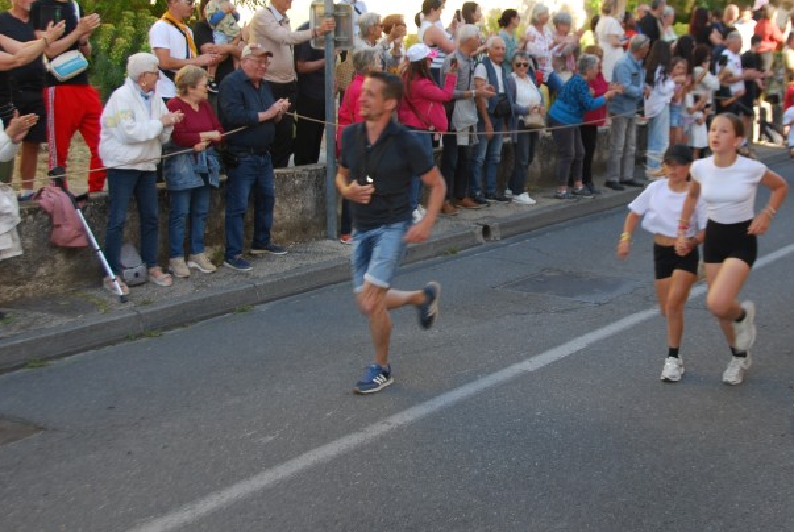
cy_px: 182
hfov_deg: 39.8
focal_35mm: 49
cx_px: 528
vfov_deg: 27.5
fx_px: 1082
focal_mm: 22
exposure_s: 1/125
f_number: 3.8
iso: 100
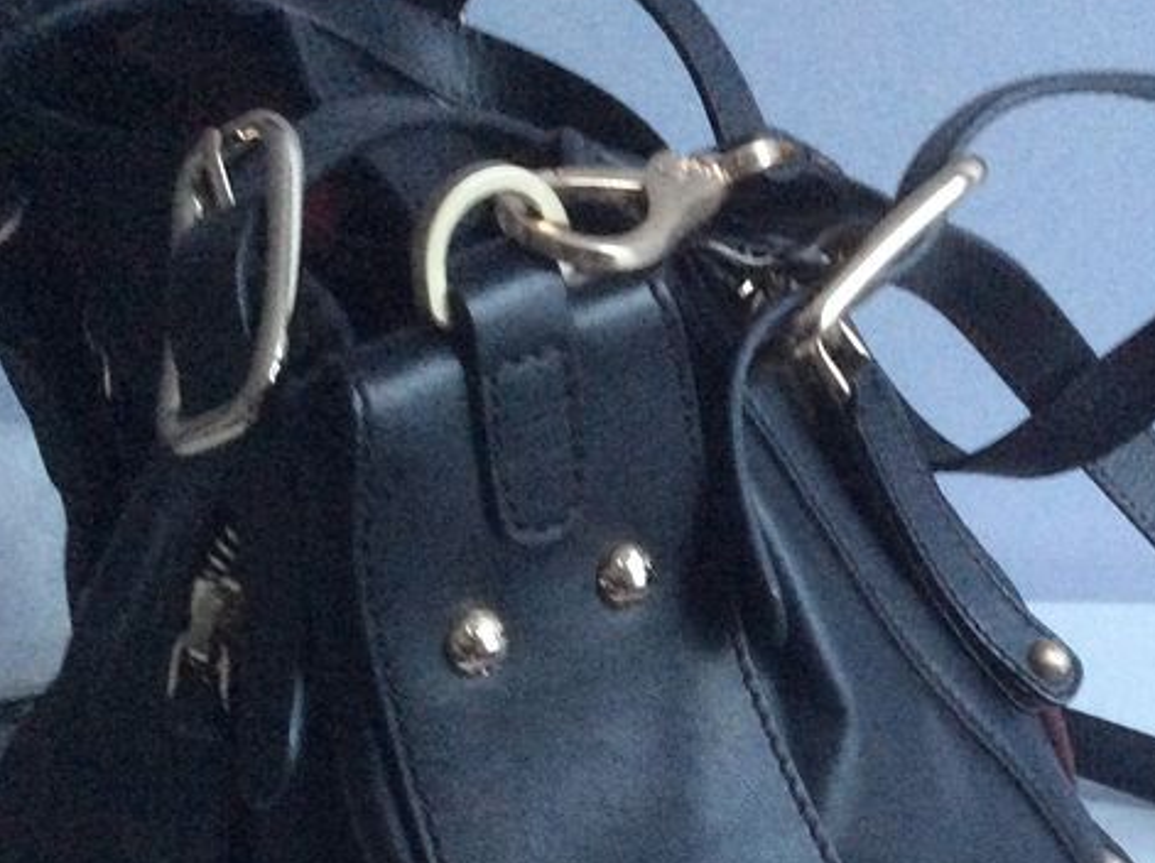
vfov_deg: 21.1
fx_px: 2266
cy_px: 771
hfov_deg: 28.4
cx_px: 790
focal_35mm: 68
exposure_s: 1/25
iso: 320
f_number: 2.4
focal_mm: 3.3
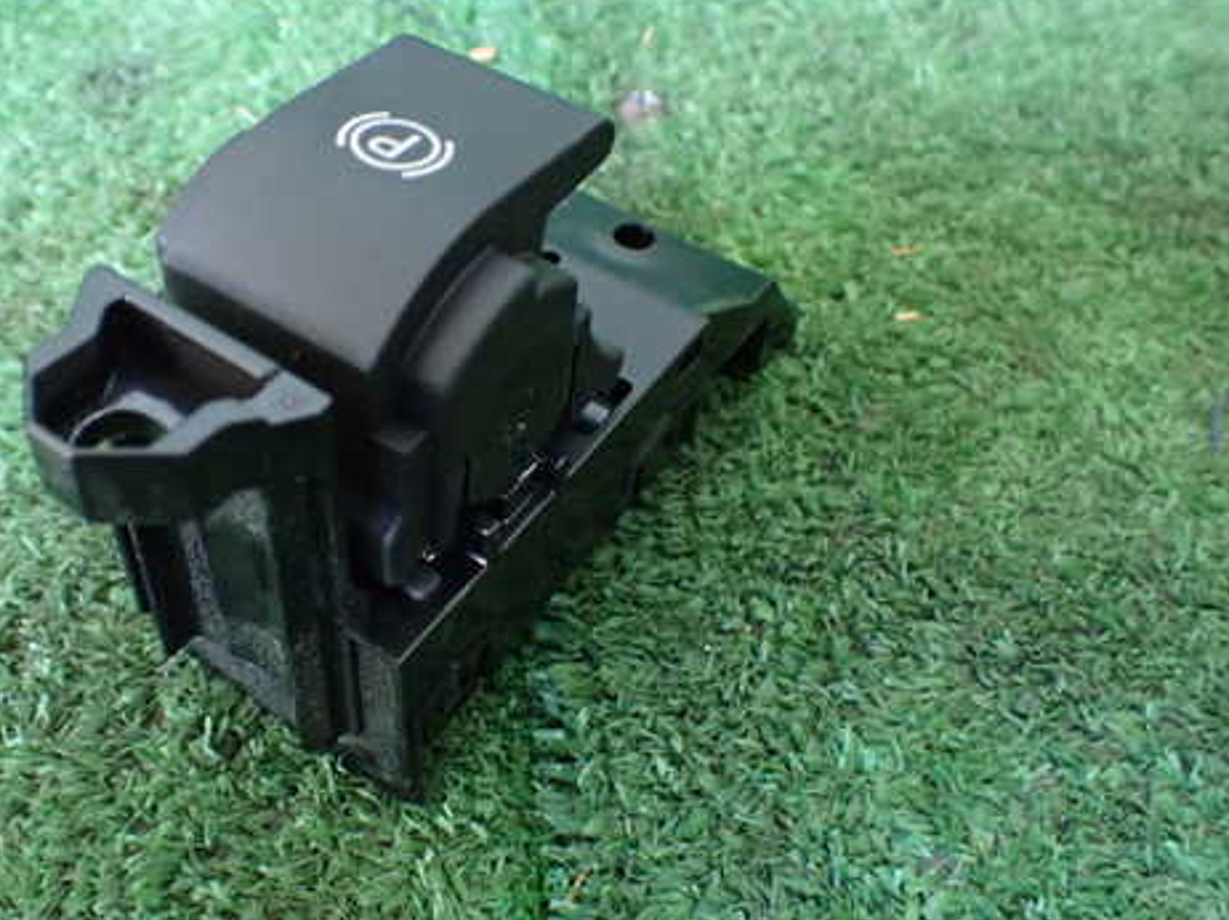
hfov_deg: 47.4
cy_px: 455
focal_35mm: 39
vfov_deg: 36.8
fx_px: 1384
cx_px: 455
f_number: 2.3
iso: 800
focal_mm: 5.4
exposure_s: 1/60
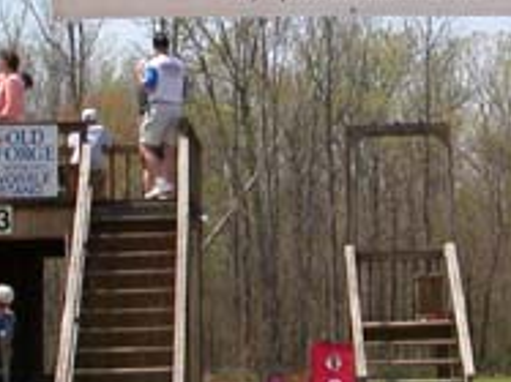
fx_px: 1918
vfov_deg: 11.3
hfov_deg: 15.1
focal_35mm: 130
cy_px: 41
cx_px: 432
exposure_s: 1/421
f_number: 5.4
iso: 100
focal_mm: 8.2
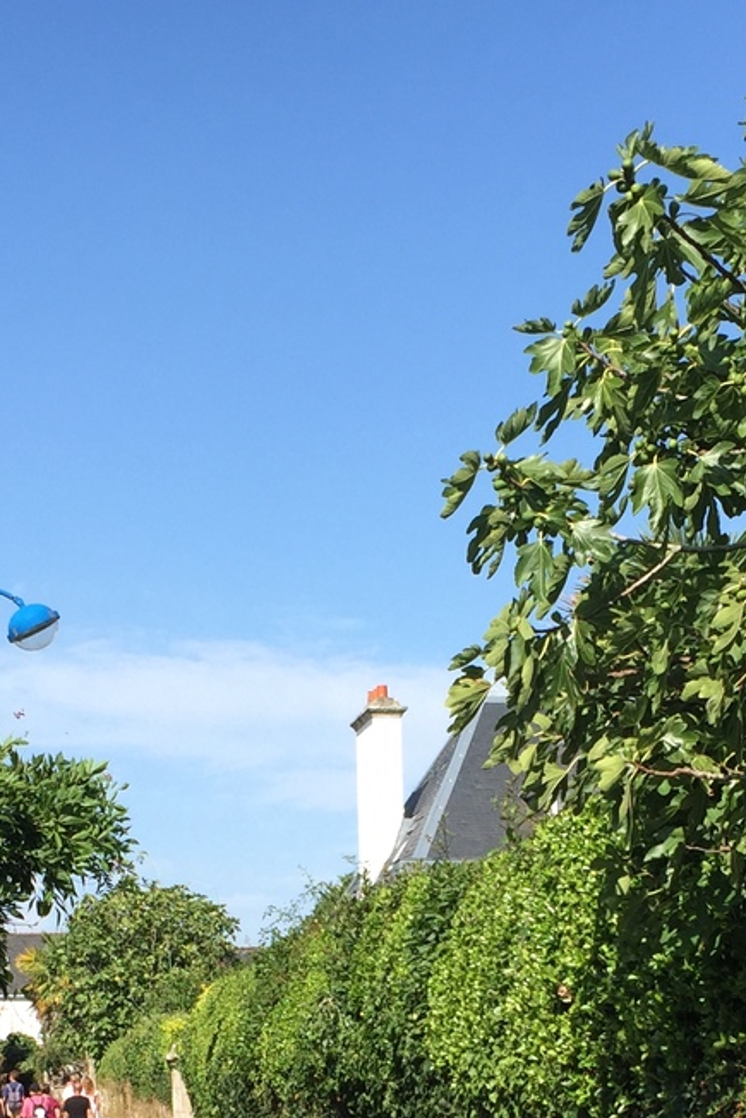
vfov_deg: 26.4
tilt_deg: +1.5
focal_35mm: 74
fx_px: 2299
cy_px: 1012
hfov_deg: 18.4
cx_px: 432
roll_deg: +1.6
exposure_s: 1/1163
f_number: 2.2
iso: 32
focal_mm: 4.15
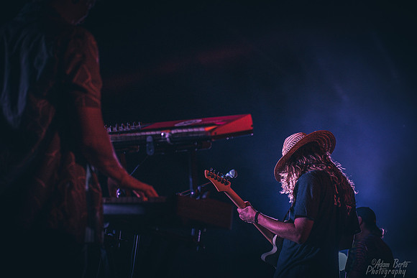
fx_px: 905
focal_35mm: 78
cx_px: 184
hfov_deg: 25.9
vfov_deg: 17.5
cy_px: 124
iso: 1600
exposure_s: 1/250
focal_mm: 70
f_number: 2.8
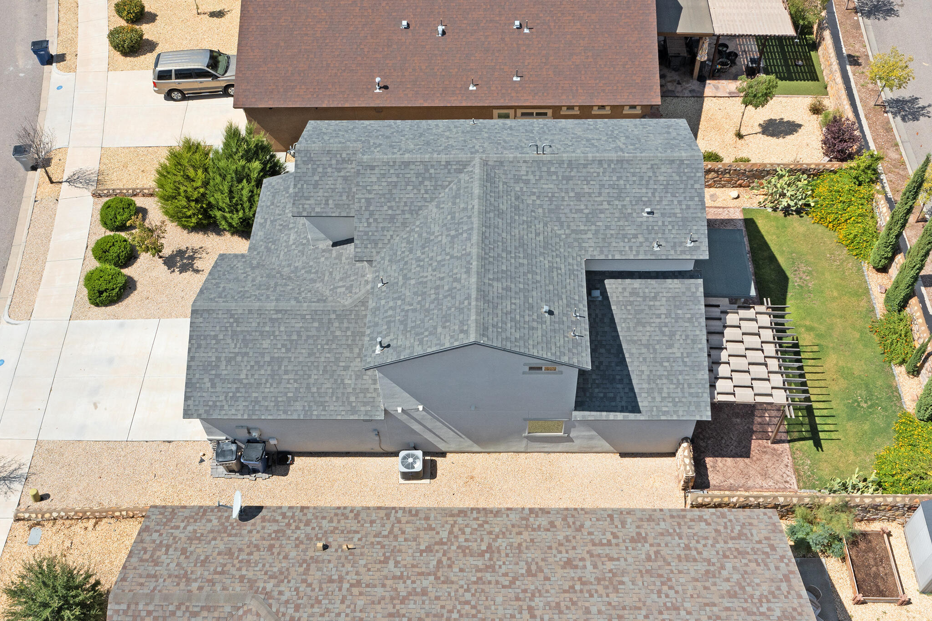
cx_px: 477
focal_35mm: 37
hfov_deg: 51.9
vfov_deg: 35.9
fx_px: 958
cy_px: 303
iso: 100
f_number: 6.3
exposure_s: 1/500
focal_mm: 10.26
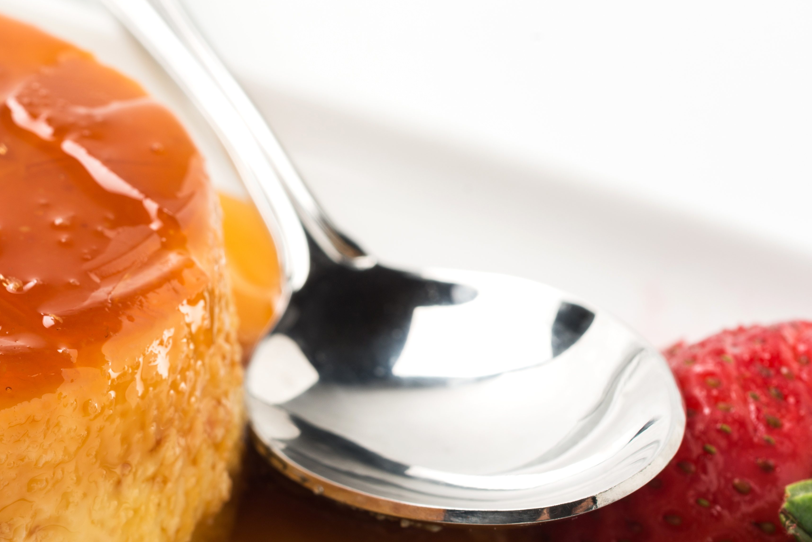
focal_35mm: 129
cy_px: 348
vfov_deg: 10.6
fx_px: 2911
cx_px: 33
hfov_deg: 15.6
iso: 100
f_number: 11
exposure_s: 1/125
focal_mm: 60
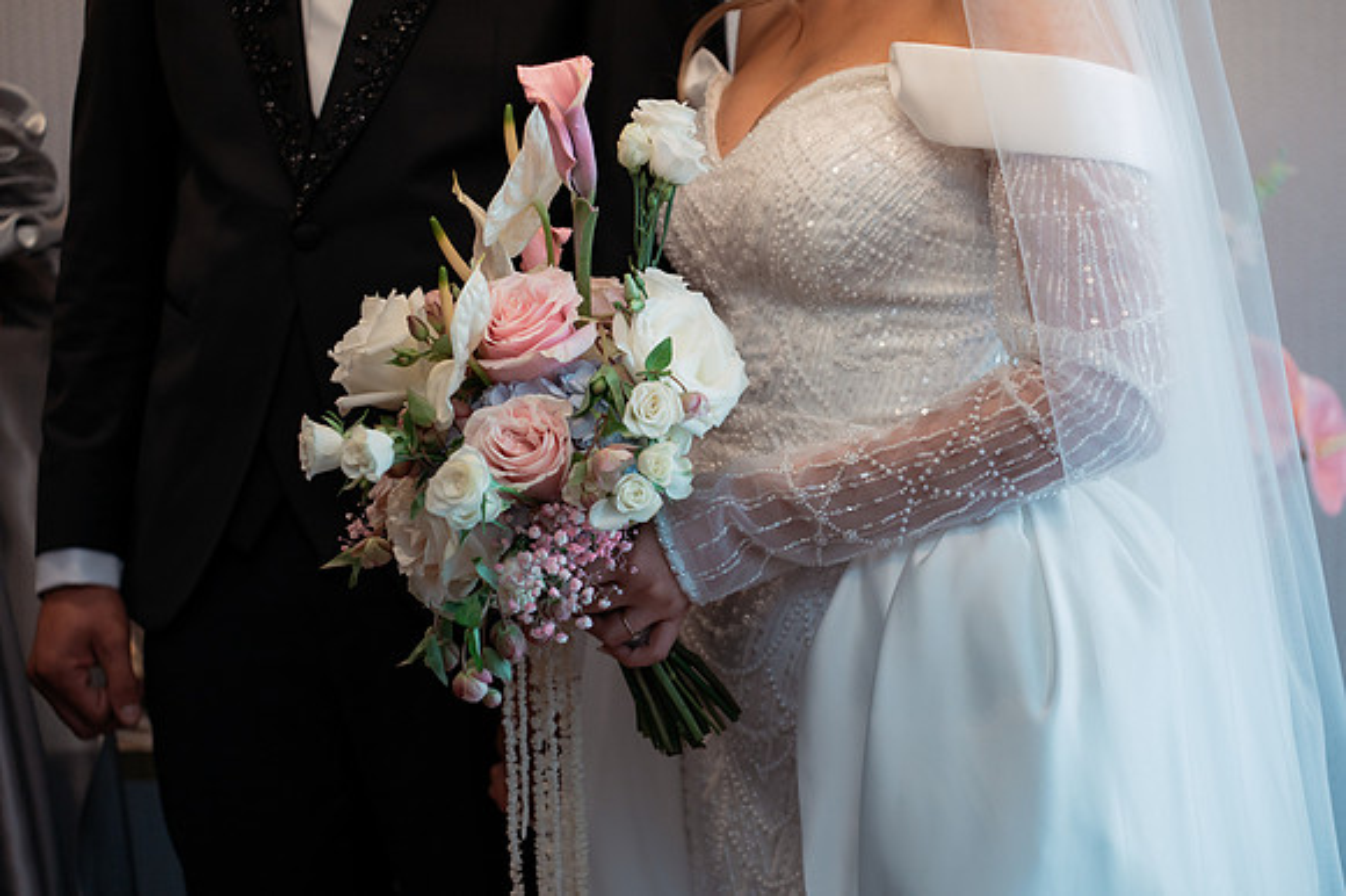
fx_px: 3144
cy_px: 502
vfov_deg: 16.2
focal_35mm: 84
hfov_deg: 24.2
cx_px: 755
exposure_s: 1/250
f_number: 2.8
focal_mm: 75
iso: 640
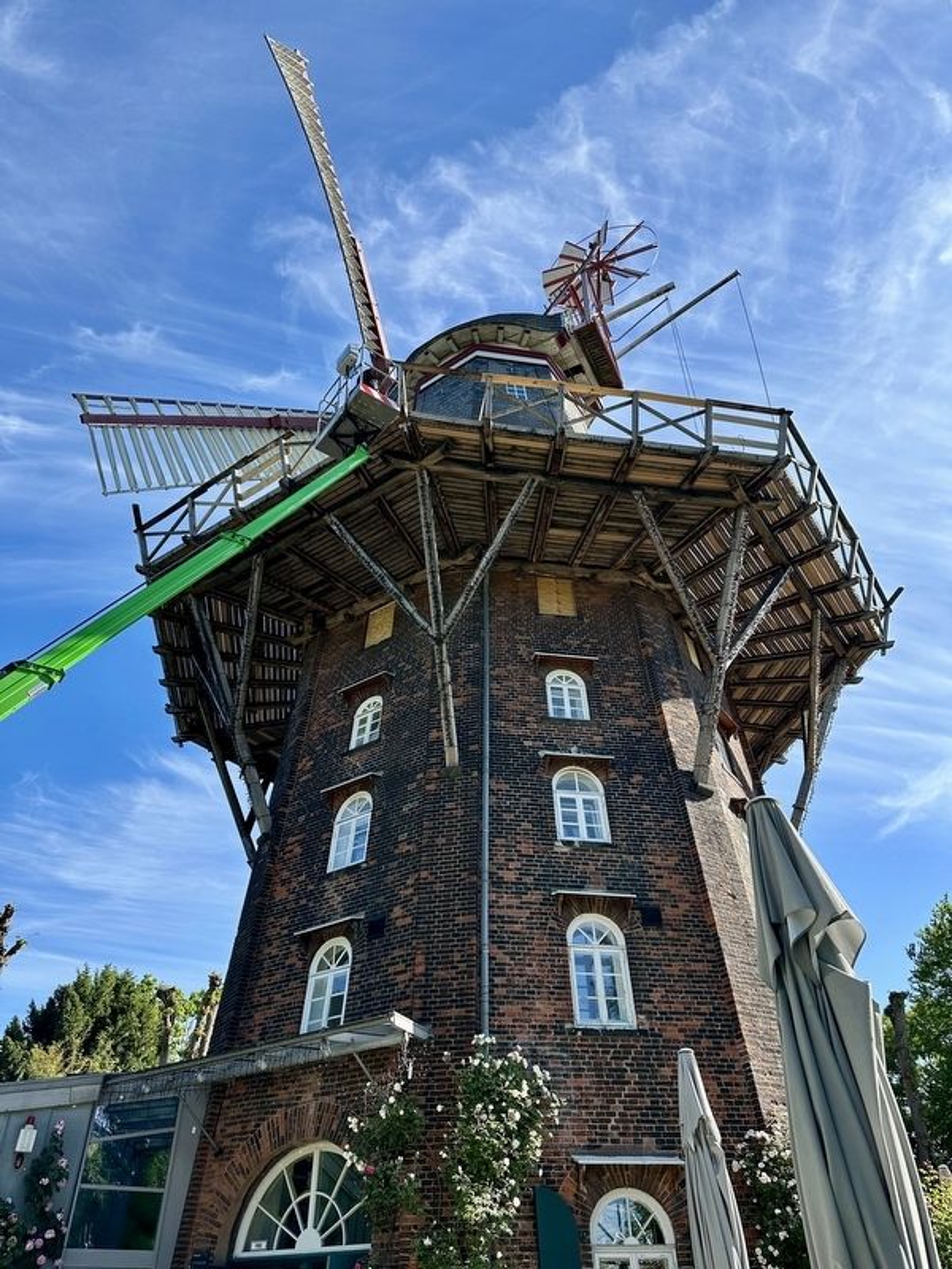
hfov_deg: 56.8
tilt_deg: +37.7
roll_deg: -1.2
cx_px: 476
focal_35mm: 24
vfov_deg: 71.6
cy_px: 634
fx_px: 880
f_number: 1.78
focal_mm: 6.86
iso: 80
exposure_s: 1/2155
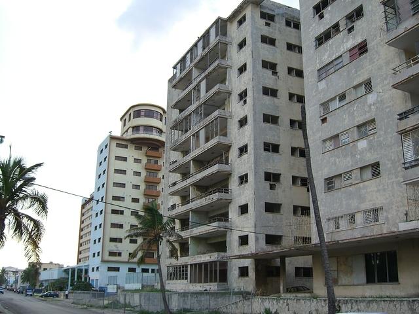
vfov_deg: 37.7
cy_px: 157
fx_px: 460
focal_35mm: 38
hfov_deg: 49.0
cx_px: 210
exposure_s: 1/100
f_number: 2.8
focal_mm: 7.9
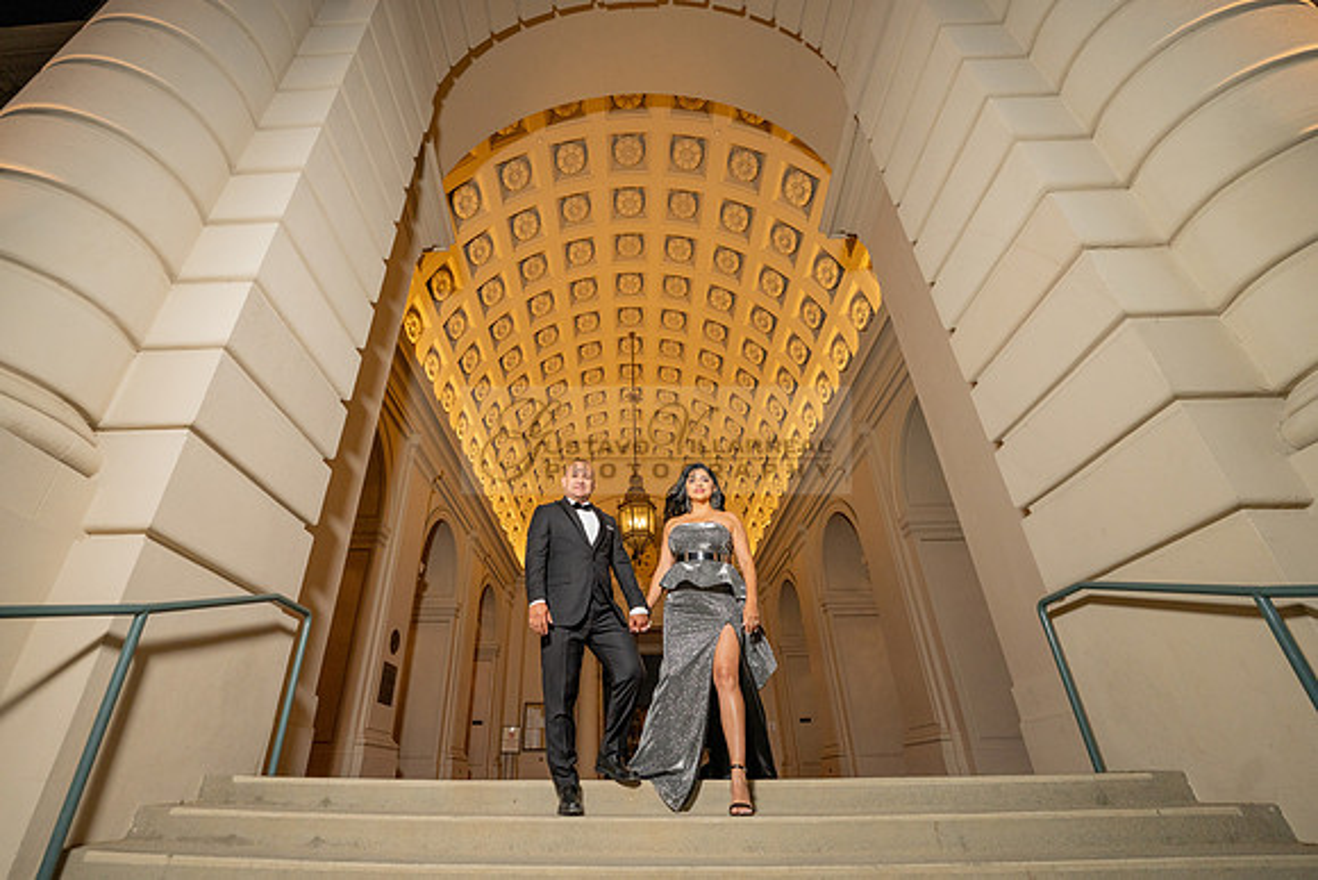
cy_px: 419
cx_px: 605
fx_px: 569
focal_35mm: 16
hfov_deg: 98.2
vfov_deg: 75.3
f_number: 2.8
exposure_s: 1/160
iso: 800
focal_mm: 14
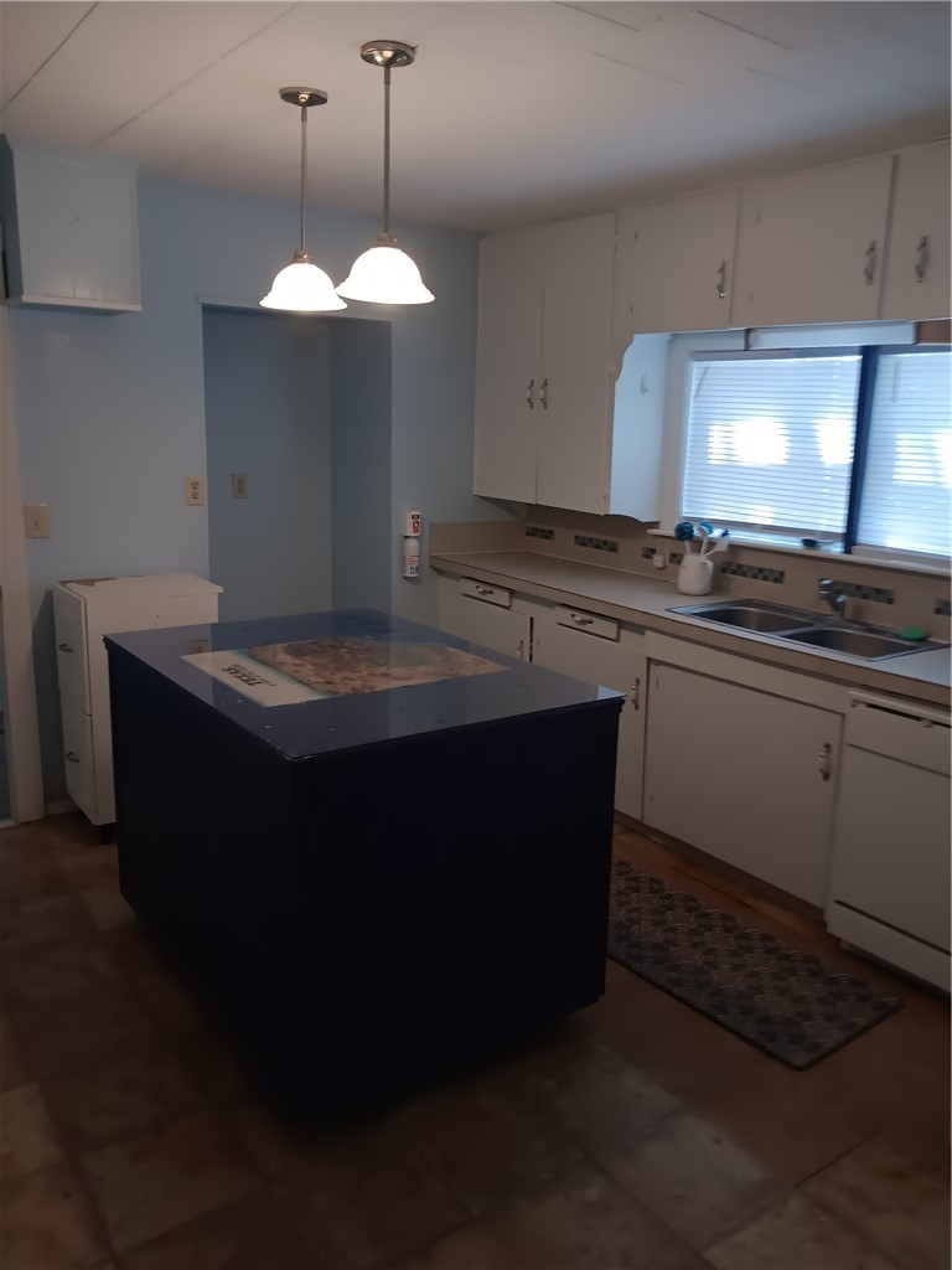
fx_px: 953
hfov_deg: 53.1
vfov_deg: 67.3
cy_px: 635
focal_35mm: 26
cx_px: 476
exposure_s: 1/25.6
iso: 80
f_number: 1.8
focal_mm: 3.98
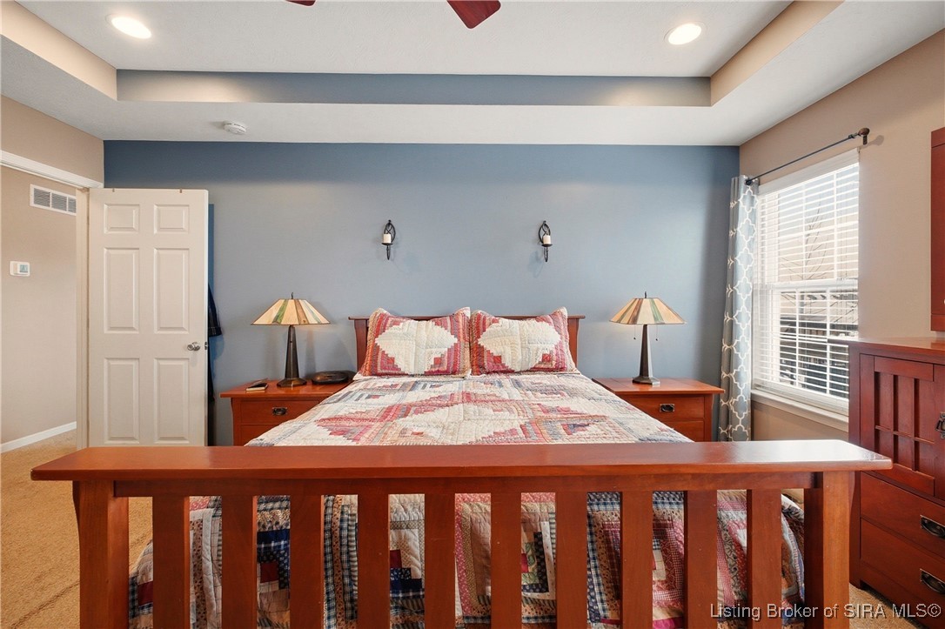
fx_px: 394
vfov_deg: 77.3
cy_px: 314
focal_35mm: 15
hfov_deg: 100.4
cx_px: 472
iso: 800
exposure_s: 1/125
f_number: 9
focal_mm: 10
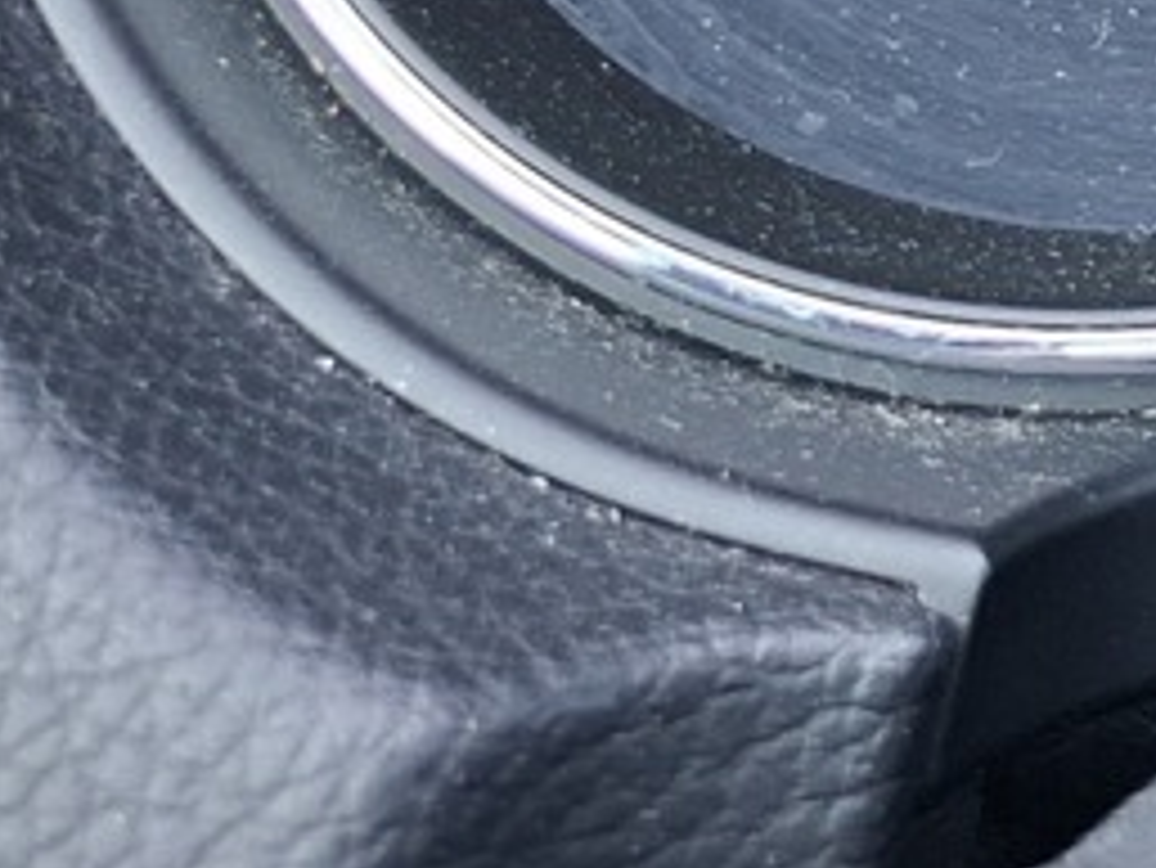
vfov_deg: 9.9
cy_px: -1336
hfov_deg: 12.5
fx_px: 4310
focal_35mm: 129
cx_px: 2618
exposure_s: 1/100
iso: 100
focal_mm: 5.54
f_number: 1.8
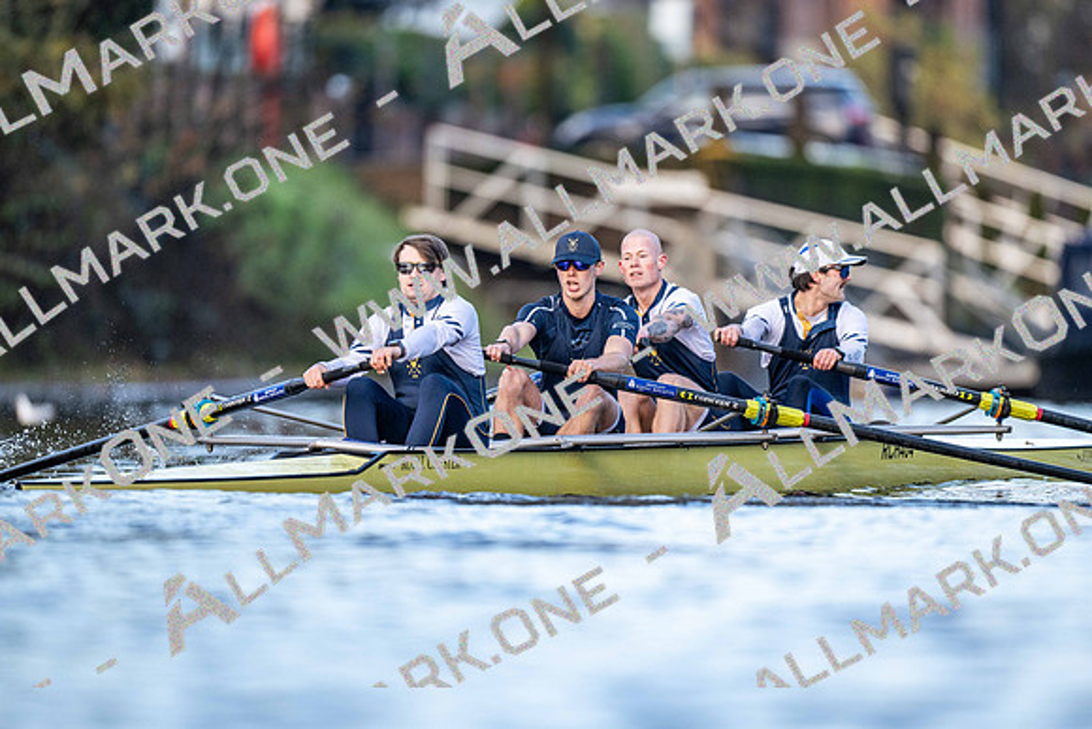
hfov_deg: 3.4
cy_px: 364
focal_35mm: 600
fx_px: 18203
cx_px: 546
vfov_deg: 2.3
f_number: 4
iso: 1800
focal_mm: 600
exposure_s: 1/2500
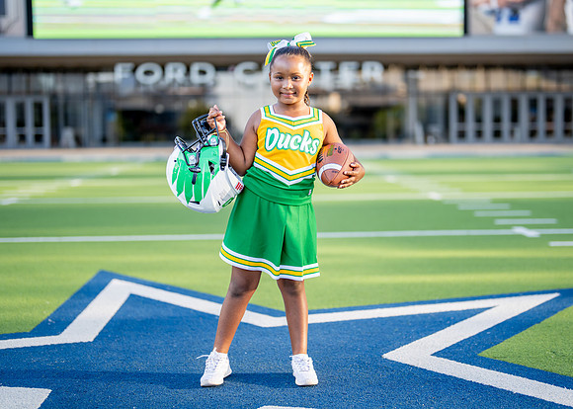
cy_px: 191
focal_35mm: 60
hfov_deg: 32.5
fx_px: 983
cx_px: 304
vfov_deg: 23.5
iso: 160
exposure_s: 1/2500
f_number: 1.2
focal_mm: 50
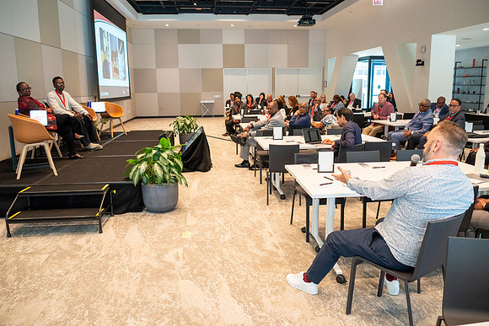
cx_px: 244
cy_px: 163
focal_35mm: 27
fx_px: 367
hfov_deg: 67.4
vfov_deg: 48.0
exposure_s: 1/125
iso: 1600
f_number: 3.5
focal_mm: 18
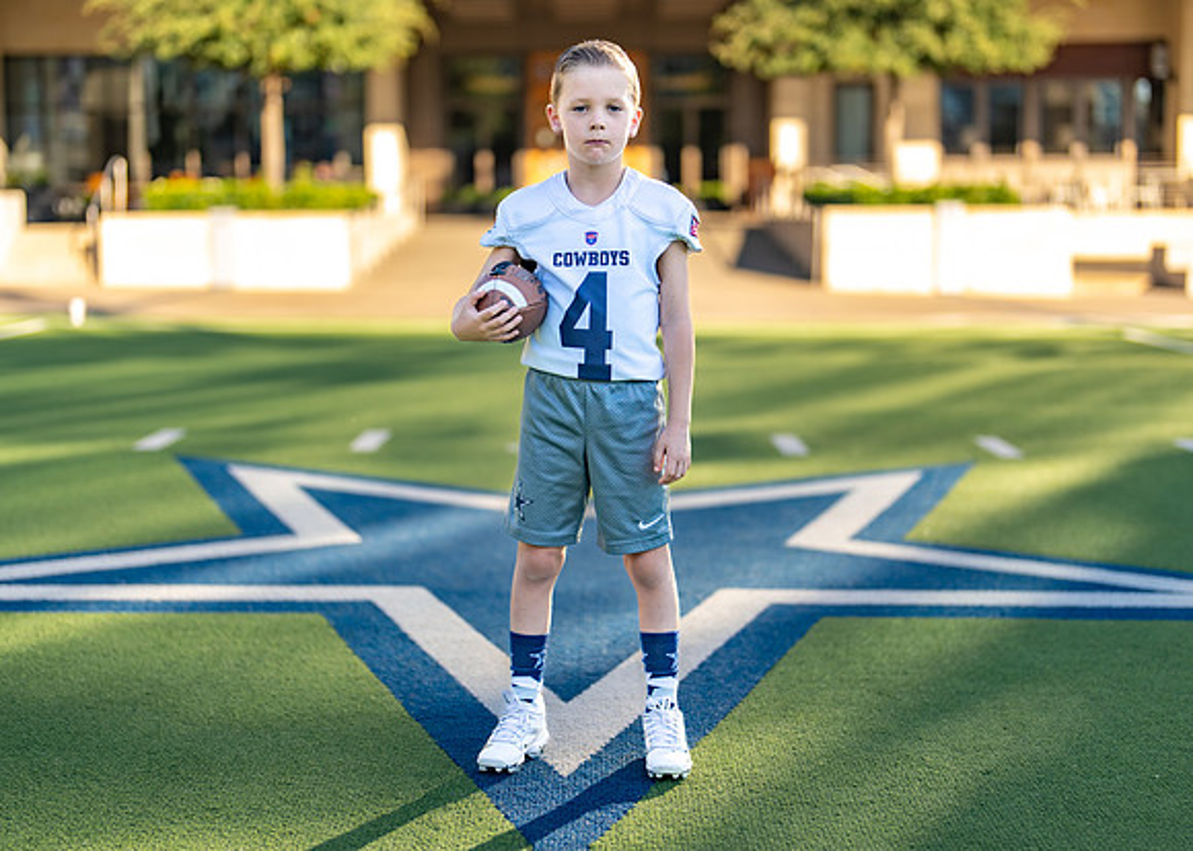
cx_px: 601
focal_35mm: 59
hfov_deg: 33.3
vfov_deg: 24.1
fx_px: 1997
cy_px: 416
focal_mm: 50
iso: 100
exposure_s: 1/2500
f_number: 1.2
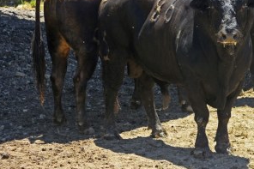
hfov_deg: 6.1
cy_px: 44
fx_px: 2362
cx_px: 241
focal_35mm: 335
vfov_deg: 4.1
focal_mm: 110
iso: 100
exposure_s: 1/125
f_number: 7.1
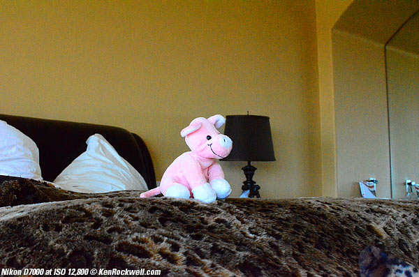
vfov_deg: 25.6
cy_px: 138
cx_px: 210
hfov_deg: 37.9
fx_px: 610
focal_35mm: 52
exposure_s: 1/250
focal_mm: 35
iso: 12800
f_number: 9
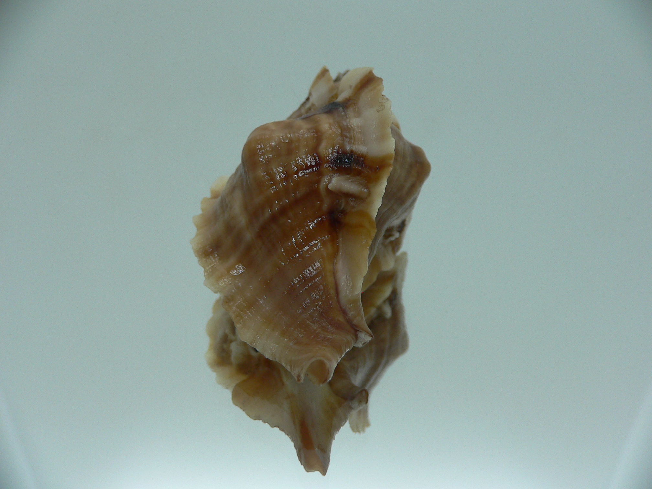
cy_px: 244
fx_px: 659
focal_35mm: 35
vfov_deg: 40.7
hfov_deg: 52.6
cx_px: 326
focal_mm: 4.6
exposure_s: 1/60
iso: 80
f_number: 2.8
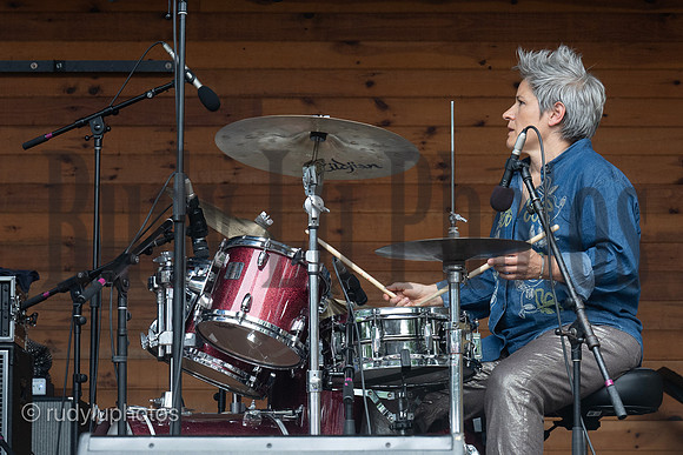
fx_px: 2068
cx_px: 342
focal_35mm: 109
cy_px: 228
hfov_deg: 18.8
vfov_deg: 12.6
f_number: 8
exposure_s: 1/250
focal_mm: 73
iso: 1600
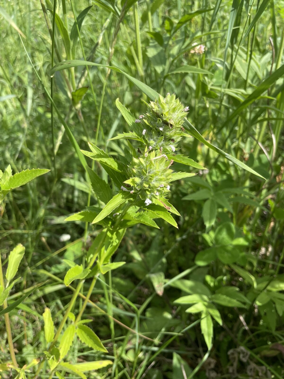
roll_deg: +1.8
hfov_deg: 53.1
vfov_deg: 67.3
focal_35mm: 26
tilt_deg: -27.4
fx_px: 284
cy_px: 190
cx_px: 142
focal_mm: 4.2
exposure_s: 1/1667
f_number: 1.6
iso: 32
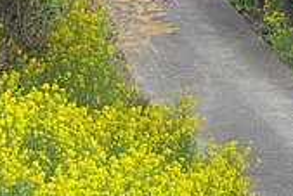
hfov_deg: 2.3
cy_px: 56
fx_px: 7421
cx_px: 69
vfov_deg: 1.5
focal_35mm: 911
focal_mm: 200
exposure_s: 1/640
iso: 200
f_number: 3.2
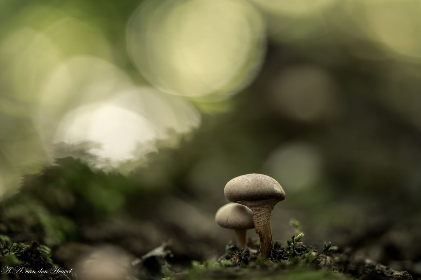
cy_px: 140
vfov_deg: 15.2
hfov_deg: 22.6
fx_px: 1052
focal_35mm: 90
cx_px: 210
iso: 200
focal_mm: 90
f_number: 2.8
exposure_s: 1/20
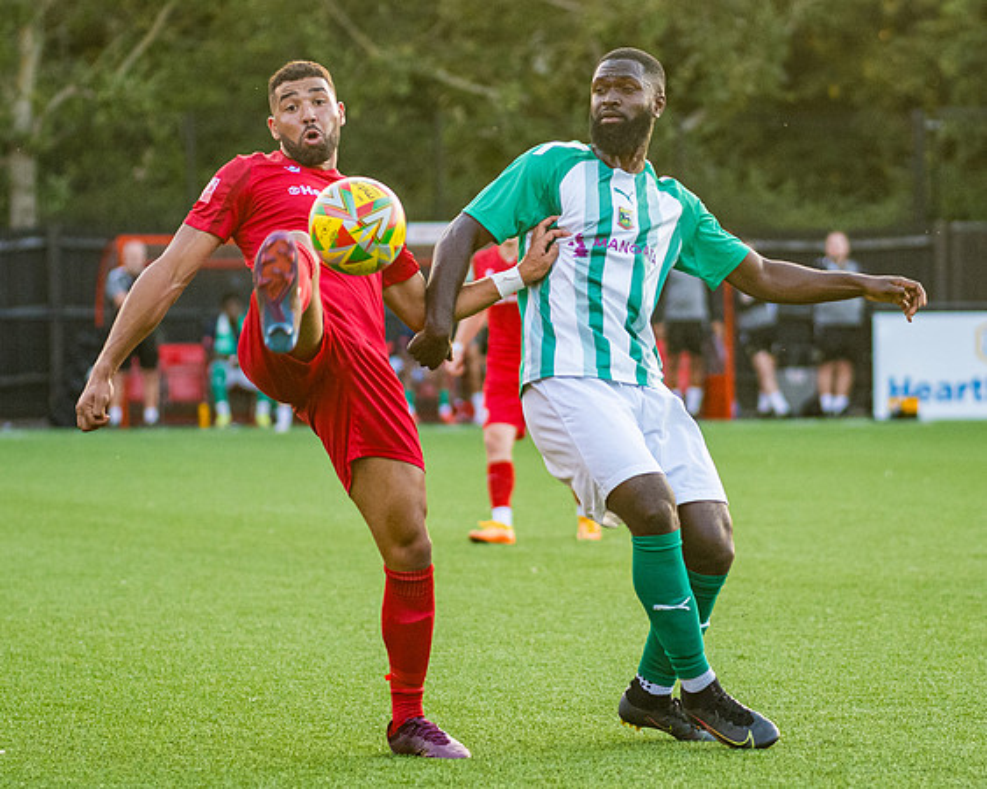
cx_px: 598
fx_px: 7173
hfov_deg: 7.9
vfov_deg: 6.3
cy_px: 381
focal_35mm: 246
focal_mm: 120
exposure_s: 1/1000
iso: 1250
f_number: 2.8
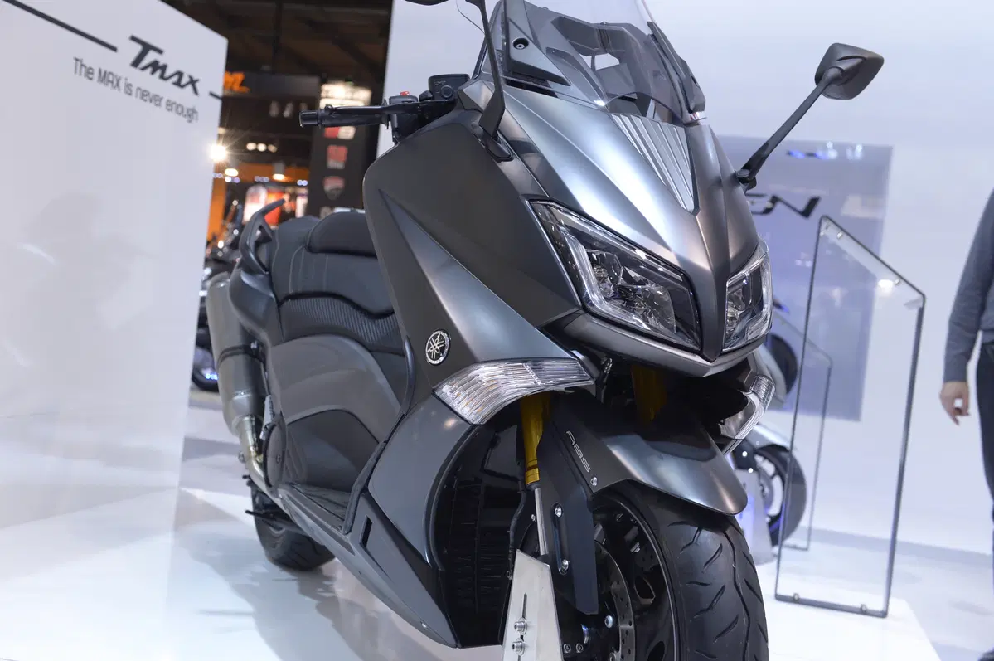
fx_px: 1214
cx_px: 497
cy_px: 330
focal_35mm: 44
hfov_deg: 44.5
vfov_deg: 30.5
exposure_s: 1/160
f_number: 5
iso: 1000
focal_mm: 44
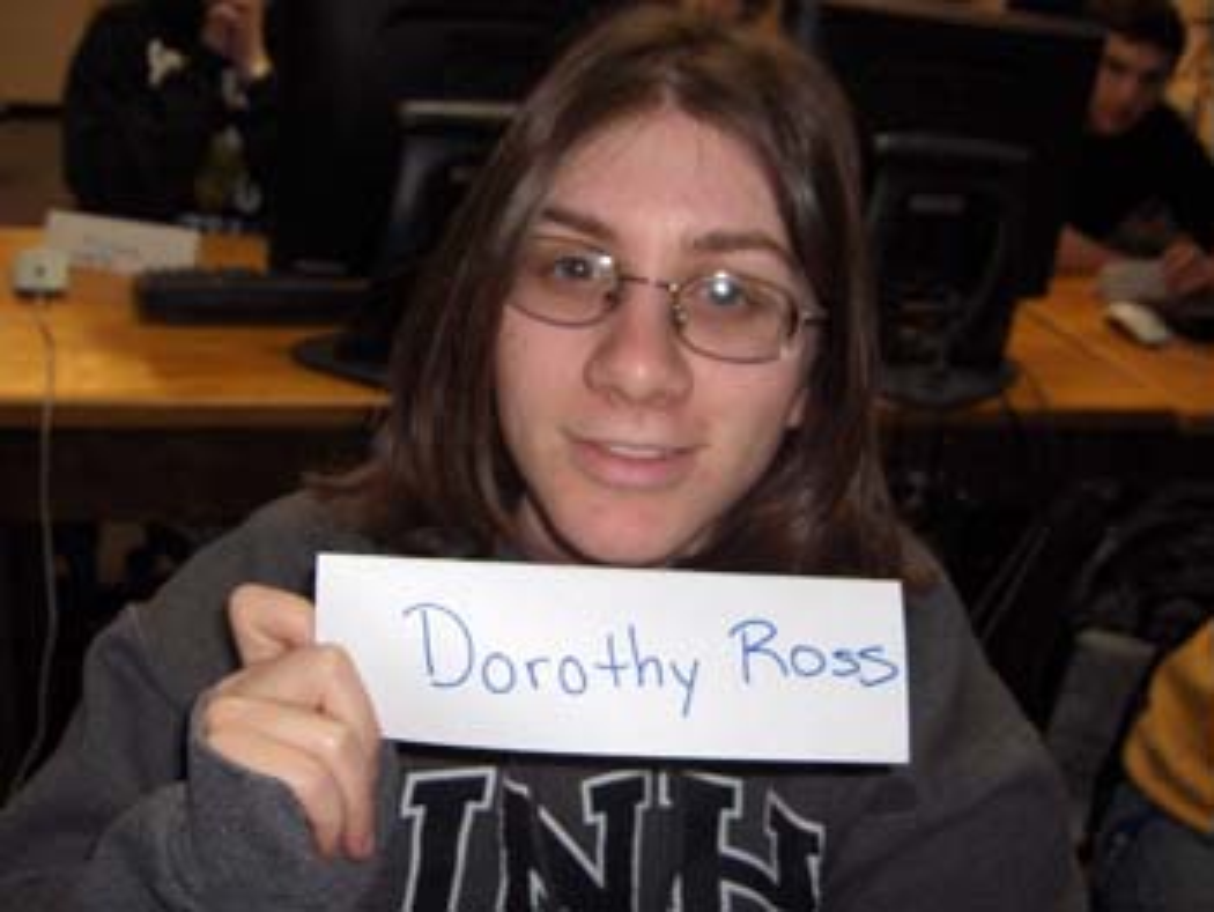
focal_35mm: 39
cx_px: 607
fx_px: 1369
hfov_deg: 47.8
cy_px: 456
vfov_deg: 36.9
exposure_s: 1/60
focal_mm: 8
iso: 100
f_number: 2.8
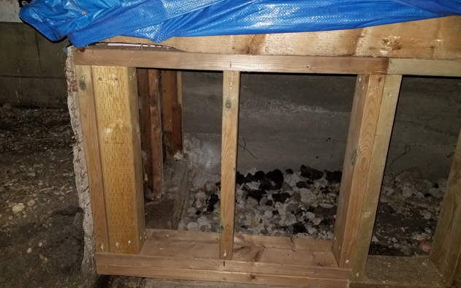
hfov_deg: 66.5
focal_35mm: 28
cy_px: 156
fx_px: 352
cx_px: 233
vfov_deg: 44.5
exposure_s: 1/16
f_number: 1.7
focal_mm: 4.25
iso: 125
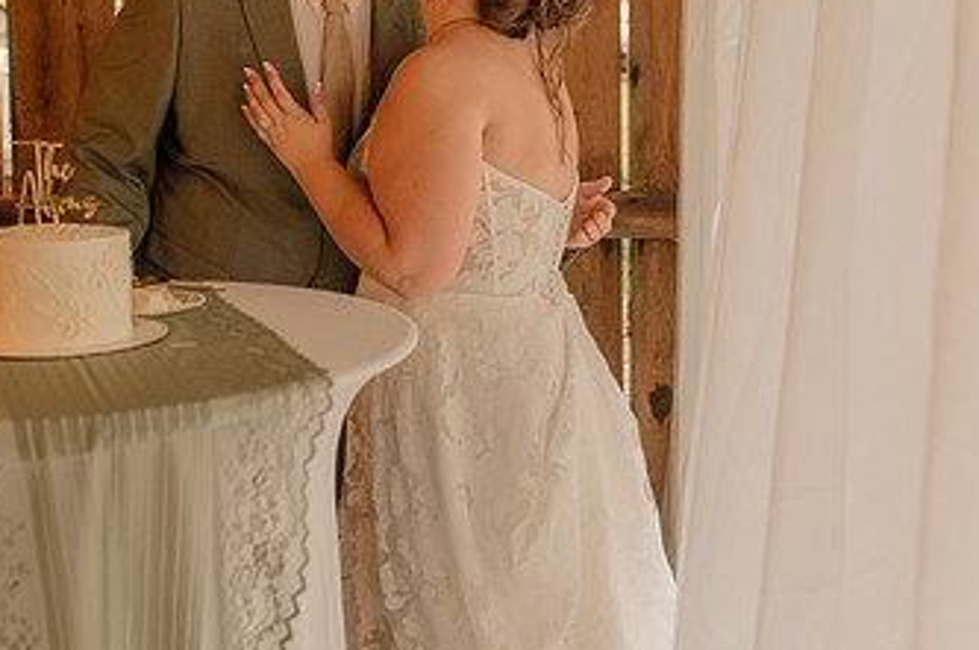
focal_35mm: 61
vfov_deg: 22.0
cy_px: 153
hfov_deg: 32.9
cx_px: 529
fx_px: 1656
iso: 640
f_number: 2.5
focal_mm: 35
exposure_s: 1/200
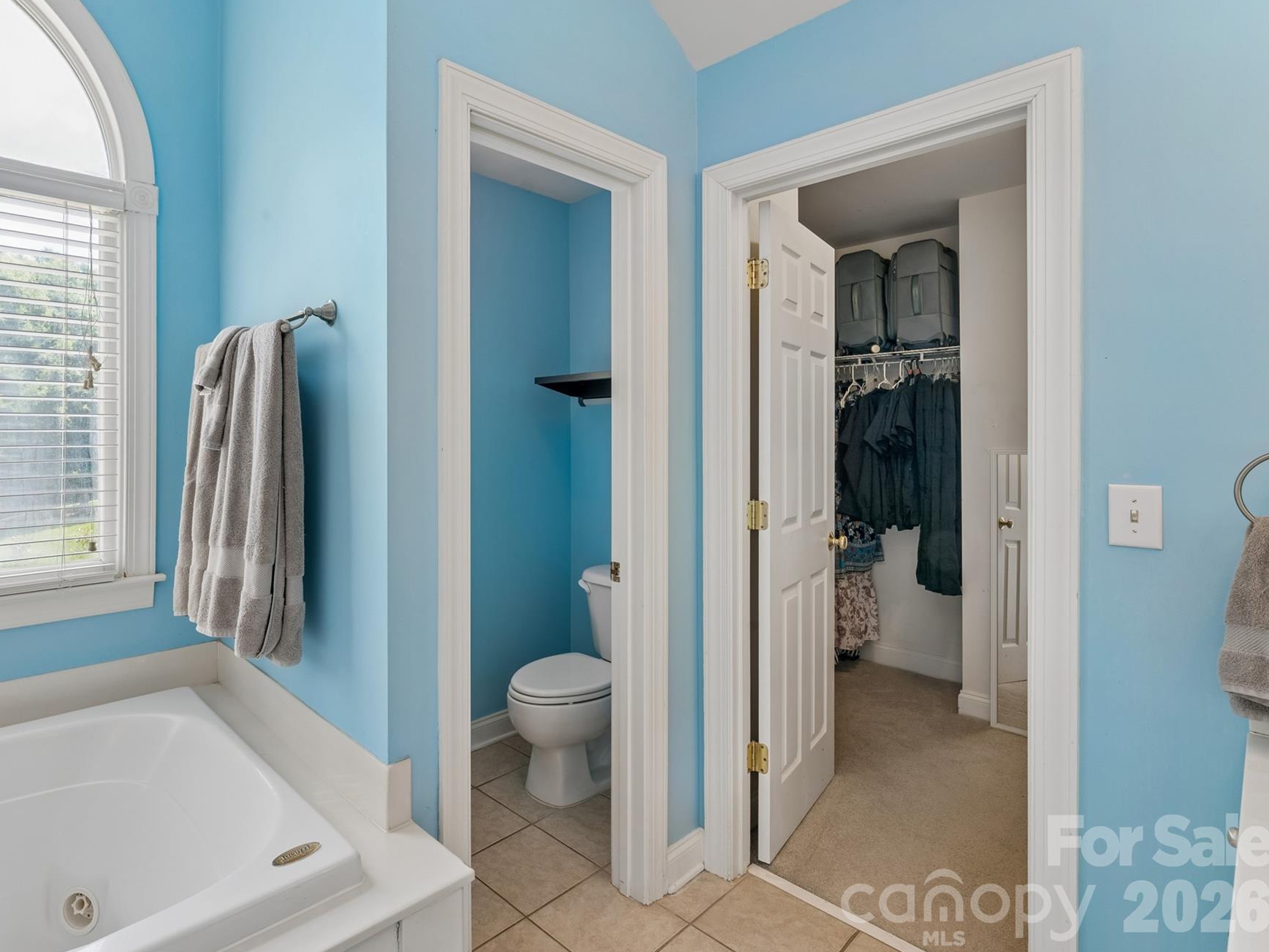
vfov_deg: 71.5
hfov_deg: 87.0
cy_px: 460
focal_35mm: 18
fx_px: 661
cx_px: 533
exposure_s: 1/13
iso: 400
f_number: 13
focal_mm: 15.9
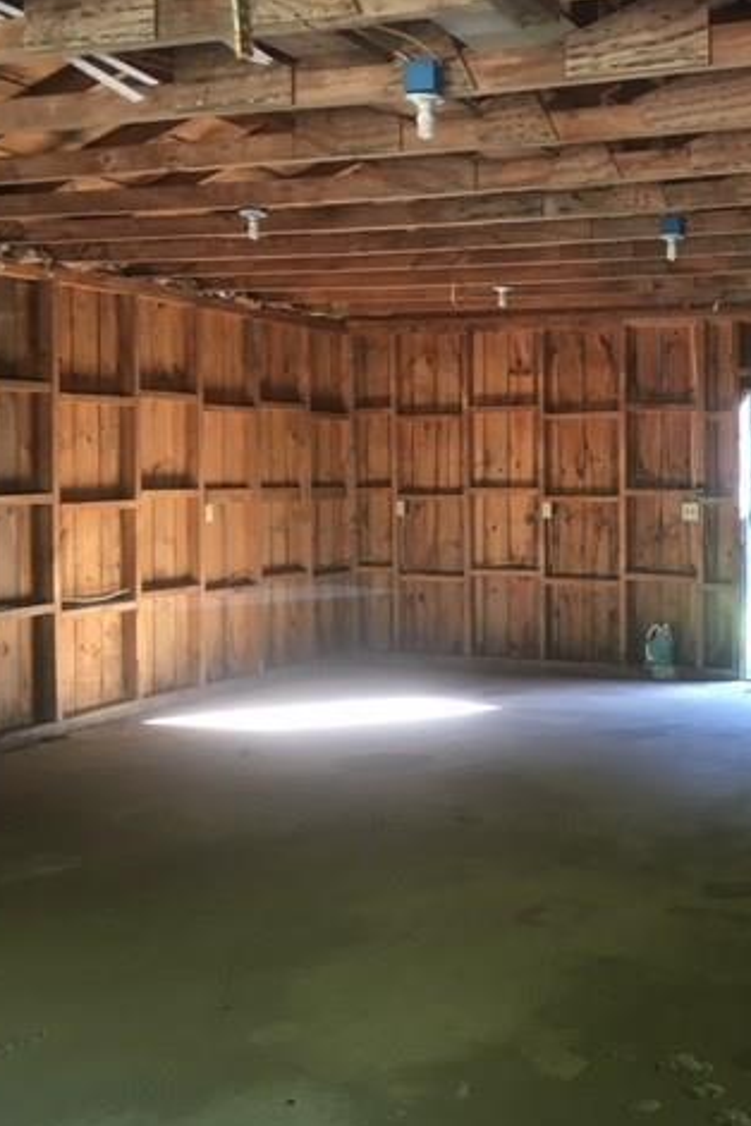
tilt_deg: -2.2
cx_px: 655
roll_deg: +0.6
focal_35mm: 41
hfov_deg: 31.3
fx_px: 1283
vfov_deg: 47.4
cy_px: 564
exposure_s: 1/30
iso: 80
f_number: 2.2
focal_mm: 4.15
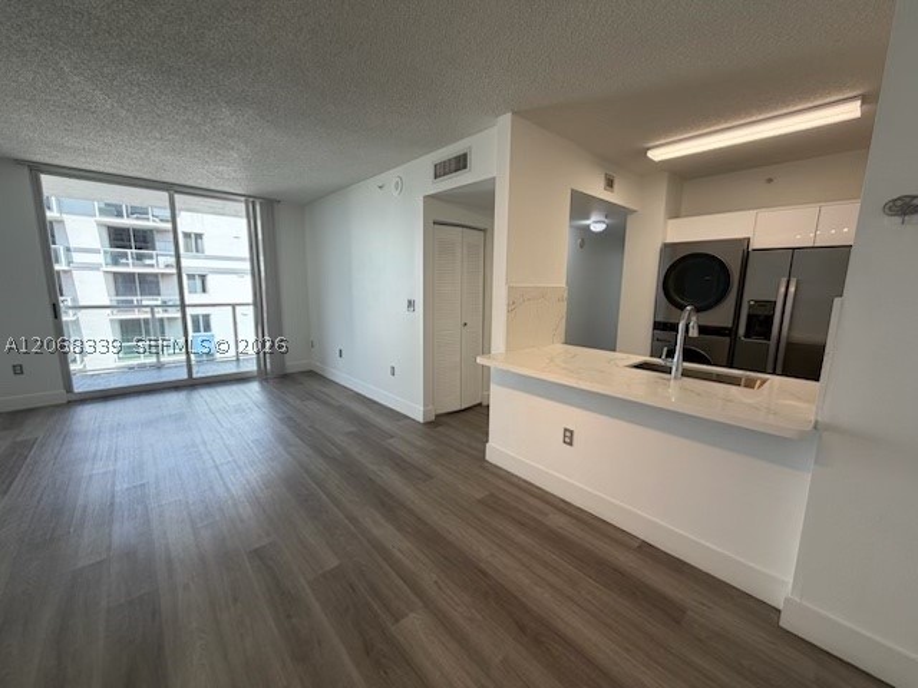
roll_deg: -0.3
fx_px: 371
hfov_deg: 102.1
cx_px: 459
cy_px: 344
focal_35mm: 14
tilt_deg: -9.4
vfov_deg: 85.7
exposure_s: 1/120
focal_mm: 2.22
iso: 64
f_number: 2.2
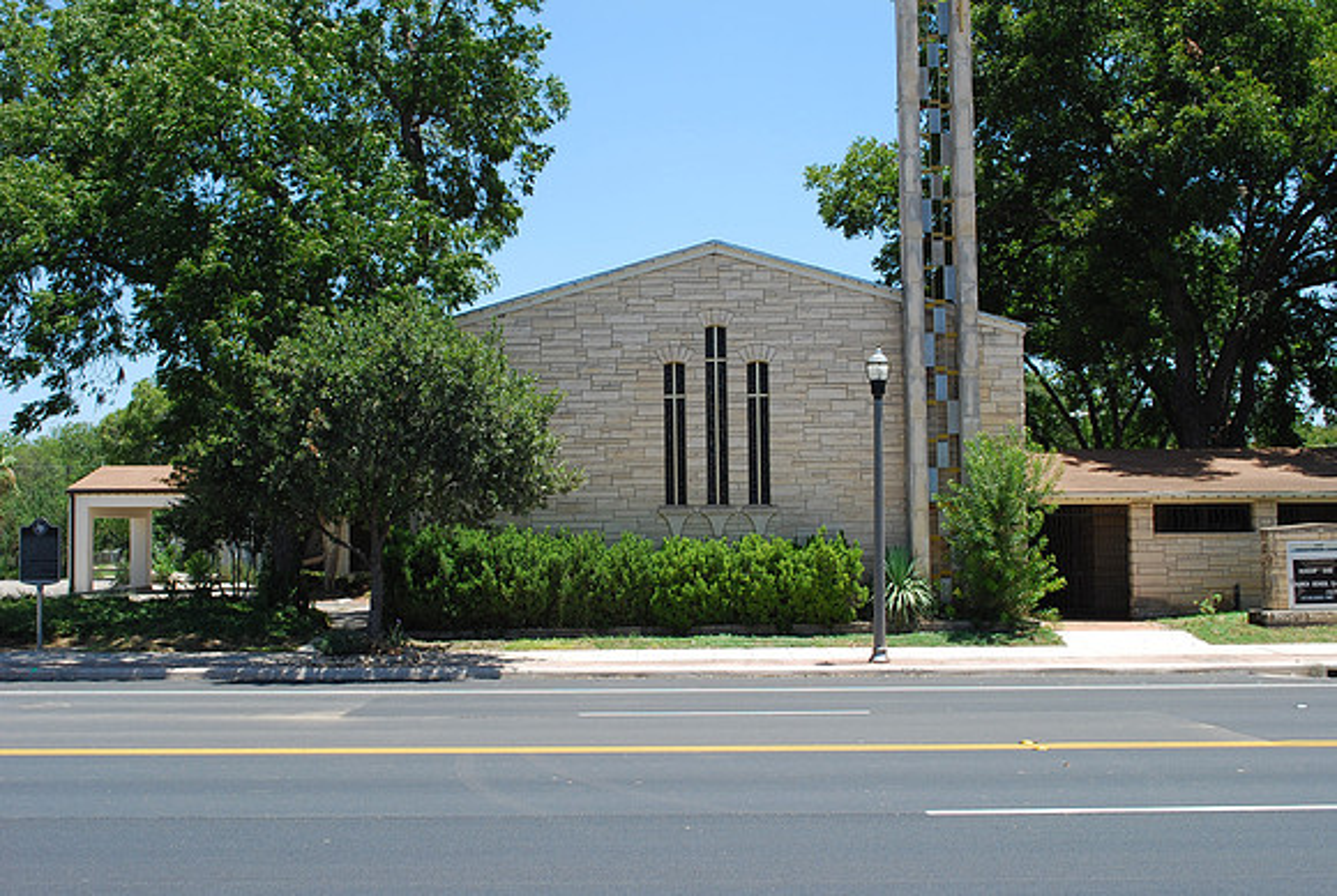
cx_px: 668
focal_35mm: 42
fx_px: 1563
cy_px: 448
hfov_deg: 46.3
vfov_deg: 32.0
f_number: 9
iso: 200
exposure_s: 1/200
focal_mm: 28
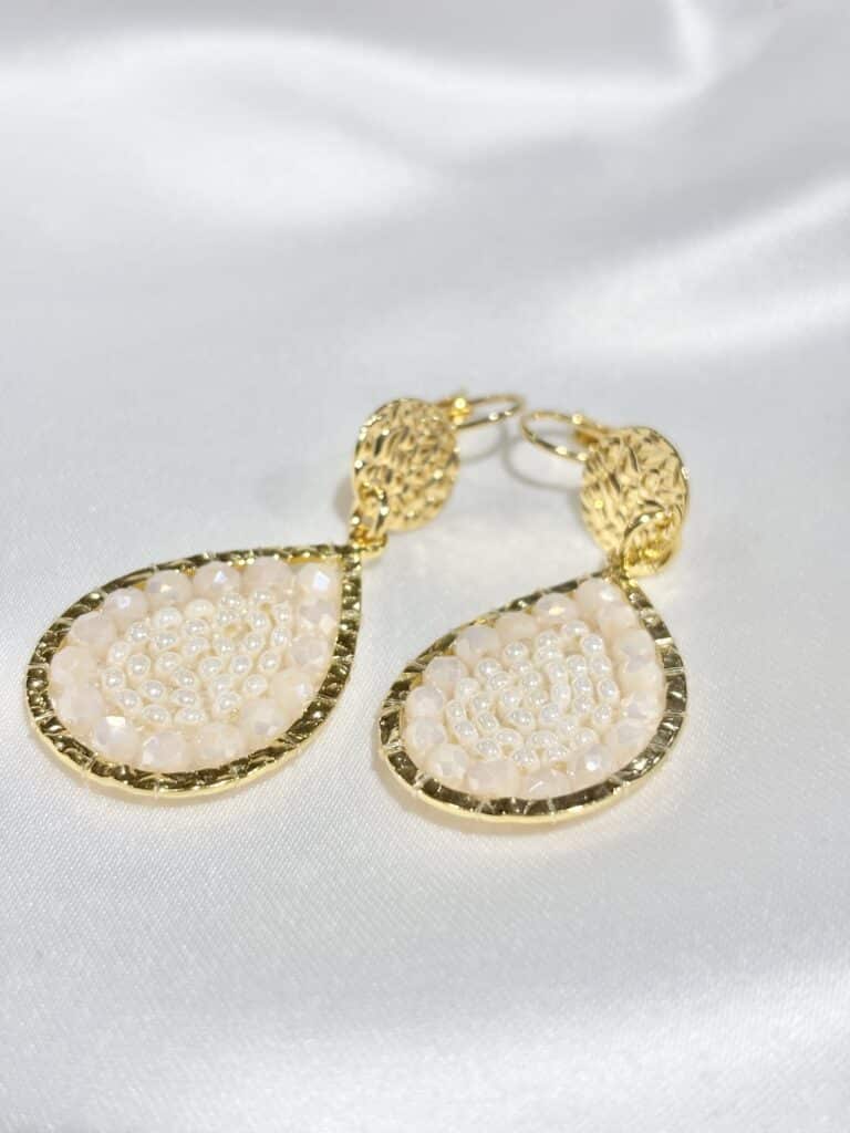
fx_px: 1702
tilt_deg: -30.4
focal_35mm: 52
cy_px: 566
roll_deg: +5.4
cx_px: 425
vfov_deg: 36.8
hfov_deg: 28.0
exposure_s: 1/343
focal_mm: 5.96
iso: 32
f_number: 1.6
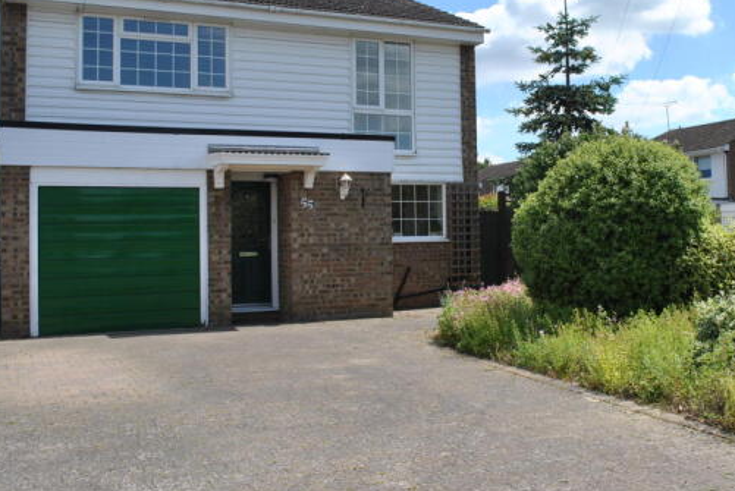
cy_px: 194
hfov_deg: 45.1
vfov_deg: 31.2
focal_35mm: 43
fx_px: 879
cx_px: 450
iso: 100
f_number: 8
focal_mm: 22
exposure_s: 1/250
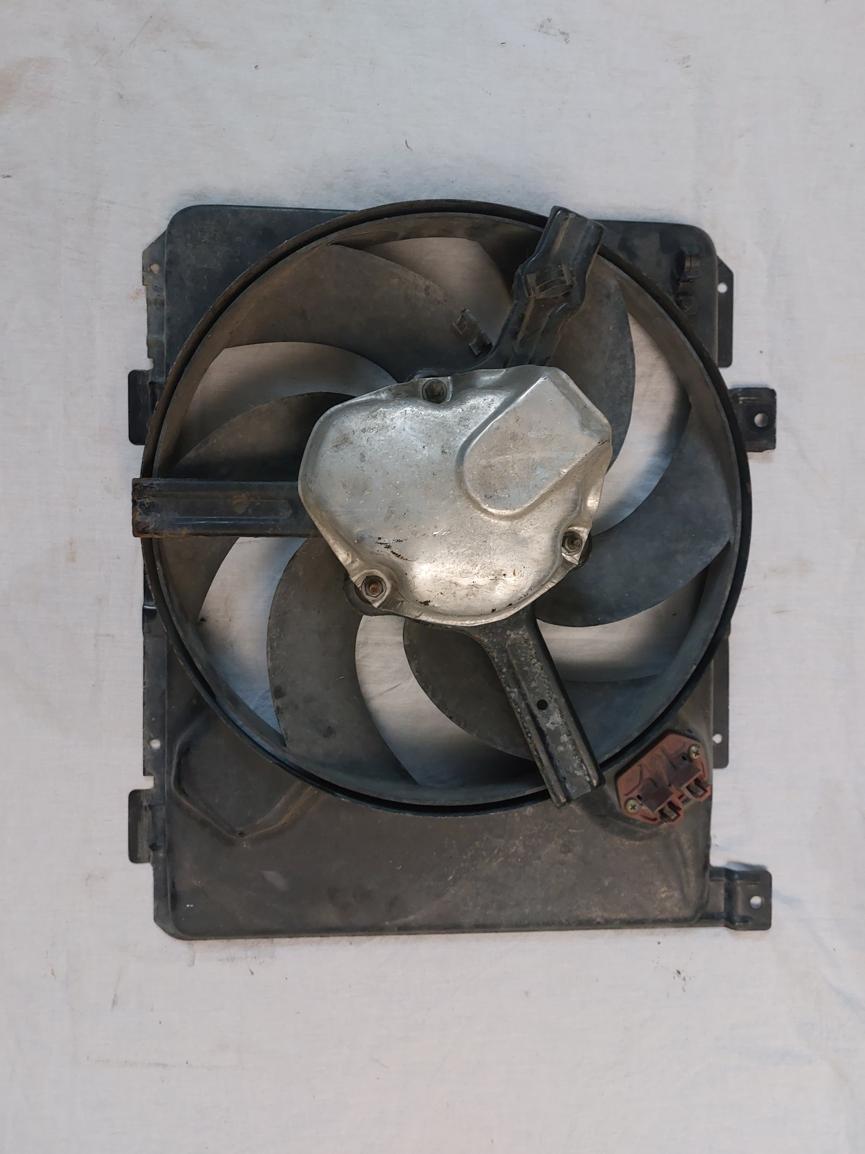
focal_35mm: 24
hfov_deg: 56.8
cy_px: 577
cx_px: 432
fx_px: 800
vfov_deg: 71.6
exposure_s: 1/25
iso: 500
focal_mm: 5.23
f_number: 1.8
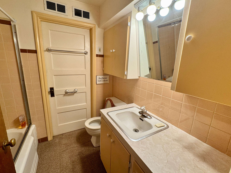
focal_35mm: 15
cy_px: 84
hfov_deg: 98.1
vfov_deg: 81.8
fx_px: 100
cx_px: 113
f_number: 2.2
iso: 125
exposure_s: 1/120
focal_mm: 2.22
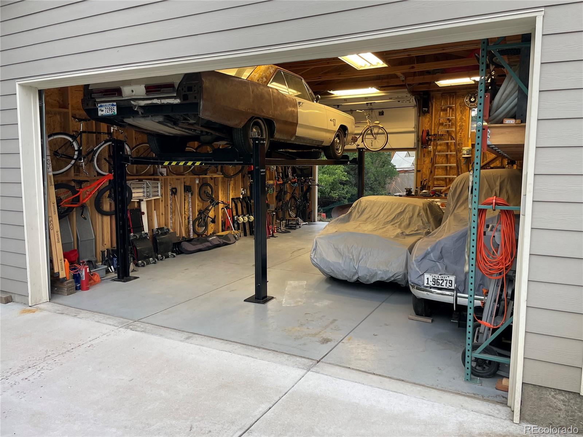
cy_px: 218
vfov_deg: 53.1
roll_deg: -0.3
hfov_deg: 67.3
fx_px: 438
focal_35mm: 26
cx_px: 292
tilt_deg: -5.9
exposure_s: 1/121
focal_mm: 4.2
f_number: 1.6
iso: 100
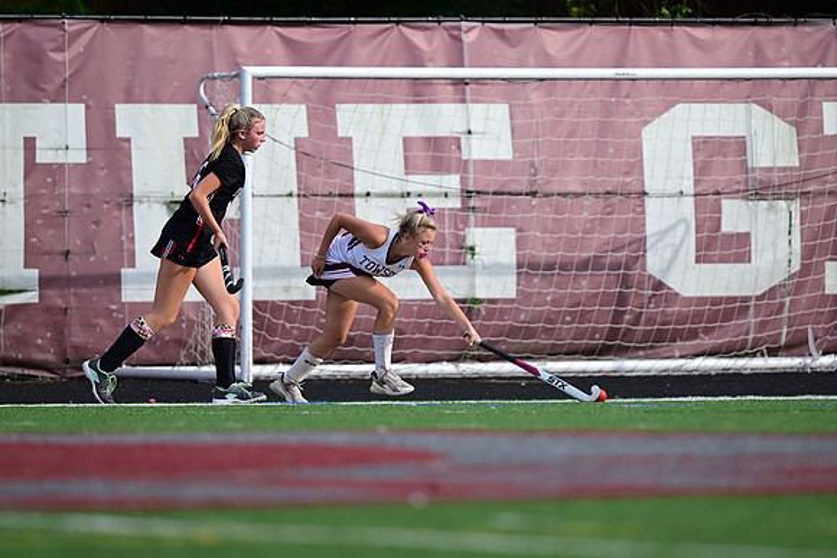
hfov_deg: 4.1
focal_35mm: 500
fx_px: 11627
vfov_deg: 2.8
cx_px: 418
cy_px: 279
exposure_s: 1/1600
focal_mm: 500
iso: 560
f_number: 5.6
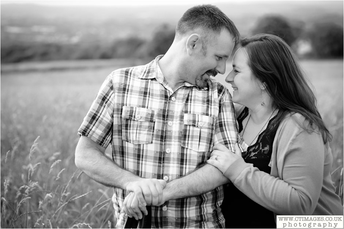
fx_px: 812
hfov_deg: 23.9
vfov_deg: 16.1
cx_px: 172
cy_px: 114
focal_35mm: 85
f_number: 3.5
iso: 800
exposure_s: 1/500
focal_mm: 85
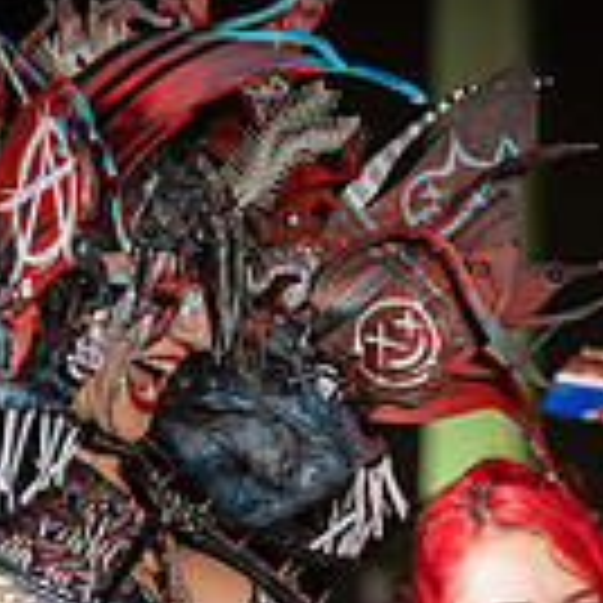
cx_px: 374
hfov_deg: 6.0
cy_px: 972
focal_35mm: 292
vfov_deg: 5.9
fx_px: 5755
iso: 1250
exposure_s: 1/400
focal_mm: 102
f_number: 2.8
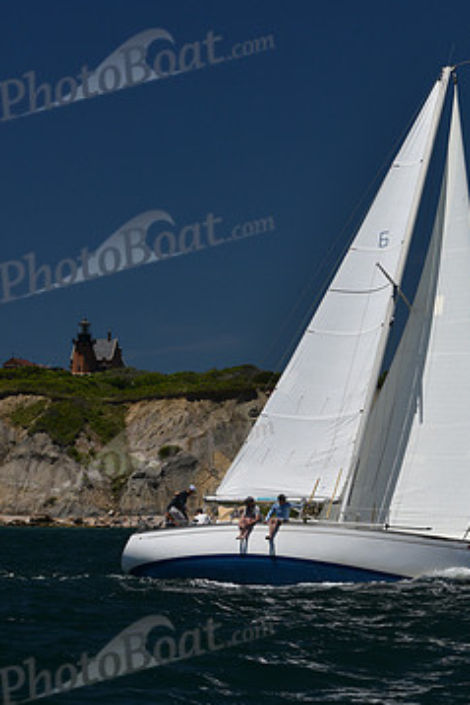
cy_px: 327
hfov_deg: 9.4
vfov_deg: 14.1
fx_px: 2856
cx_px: 377
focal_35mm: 146
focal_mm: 90
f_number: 9
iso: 250
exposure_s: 1/800
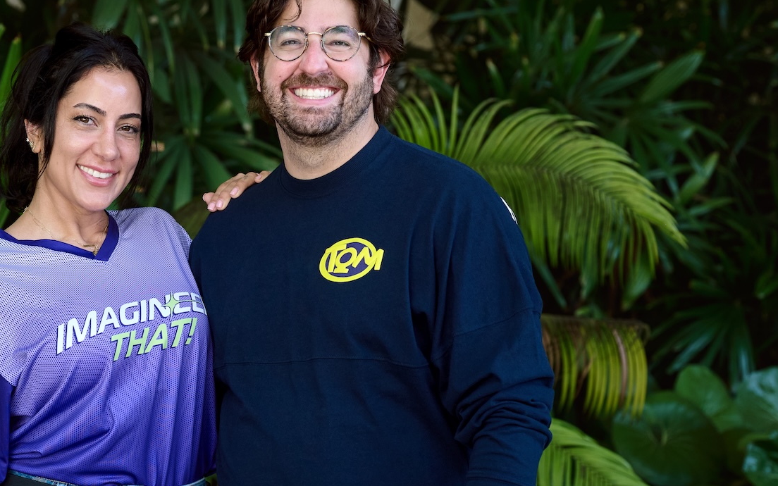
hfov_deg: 14.9
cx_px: 244
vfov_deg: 9.4
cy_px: 348
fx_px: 2968
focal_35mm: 140
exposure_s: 1/125
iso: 640
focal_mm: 79
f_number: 5
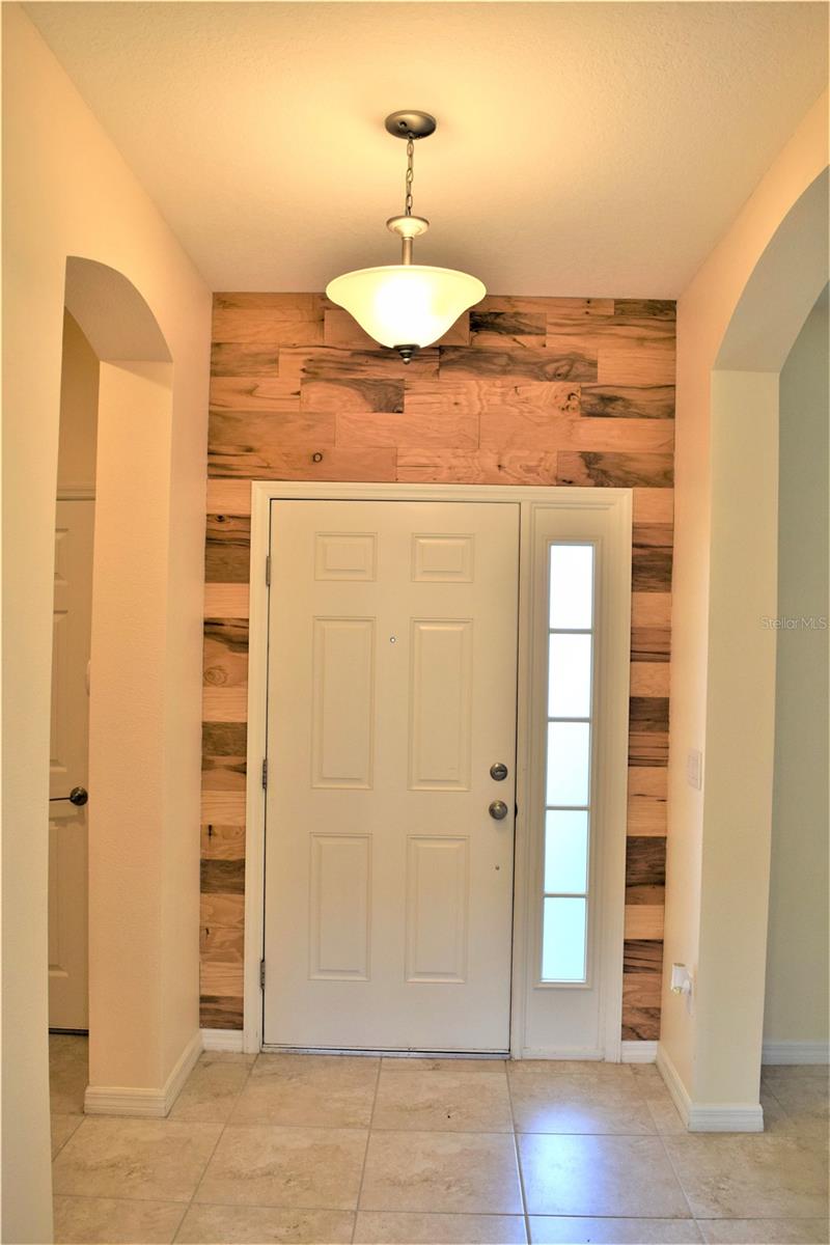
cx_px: 415
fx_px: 934
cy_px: 622
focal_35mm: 27
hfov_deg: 47.9
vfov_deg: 67.4
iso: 400
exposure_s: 1/125
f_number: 5.6
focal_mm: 18
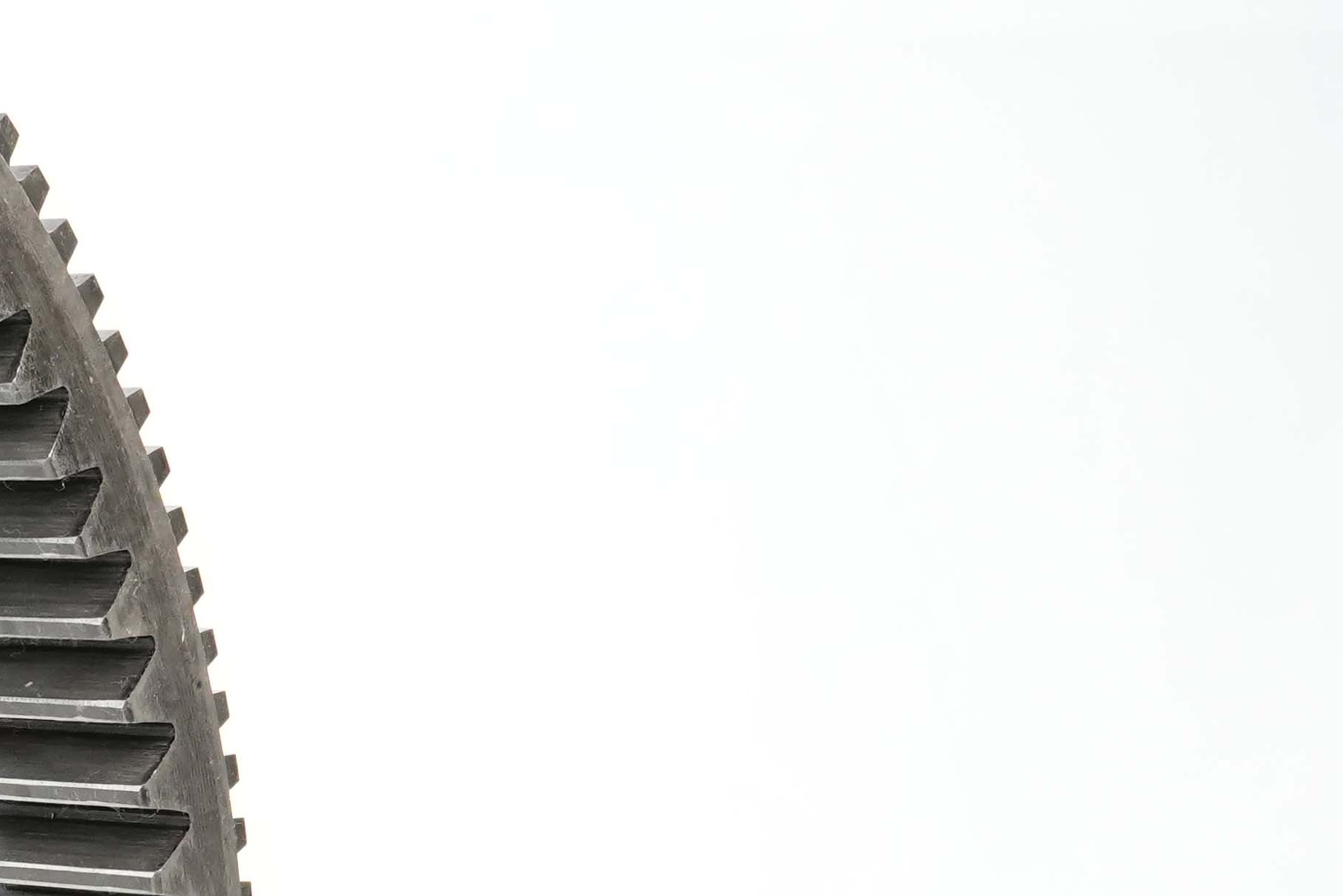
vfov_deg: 10.0
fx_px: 5001
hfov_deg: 13.9
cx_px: -922
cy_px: 1260
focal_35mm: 134
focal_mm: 35
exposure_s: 1/500
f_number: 9
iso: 2000
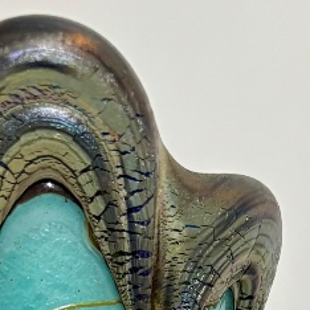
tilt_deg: -4.4
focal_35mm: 118
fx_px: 1196
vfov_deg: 12.6
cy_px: 660
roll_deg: -0.4
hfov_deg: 14.7
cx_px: 74
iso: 125
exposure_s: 1/100
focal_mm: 5.96
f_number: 1.6
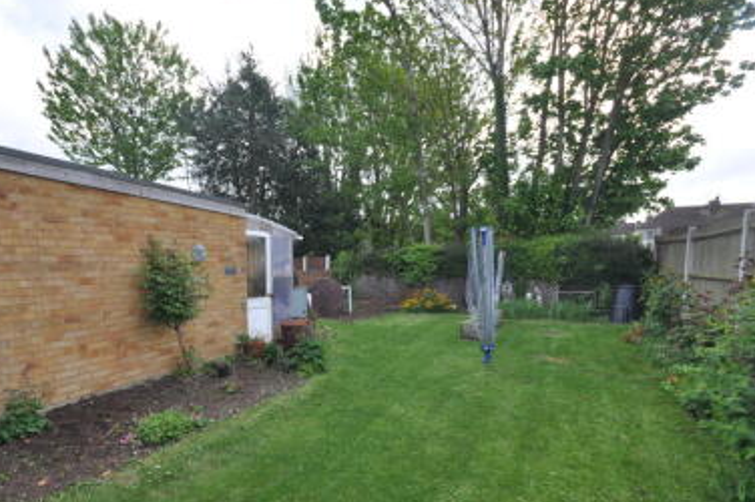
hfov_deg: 86.8
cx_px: 349
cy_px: 306
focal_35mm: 19
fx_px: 398
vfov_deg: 63.8
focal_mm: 10
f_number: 9
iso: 200
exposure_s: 1/200
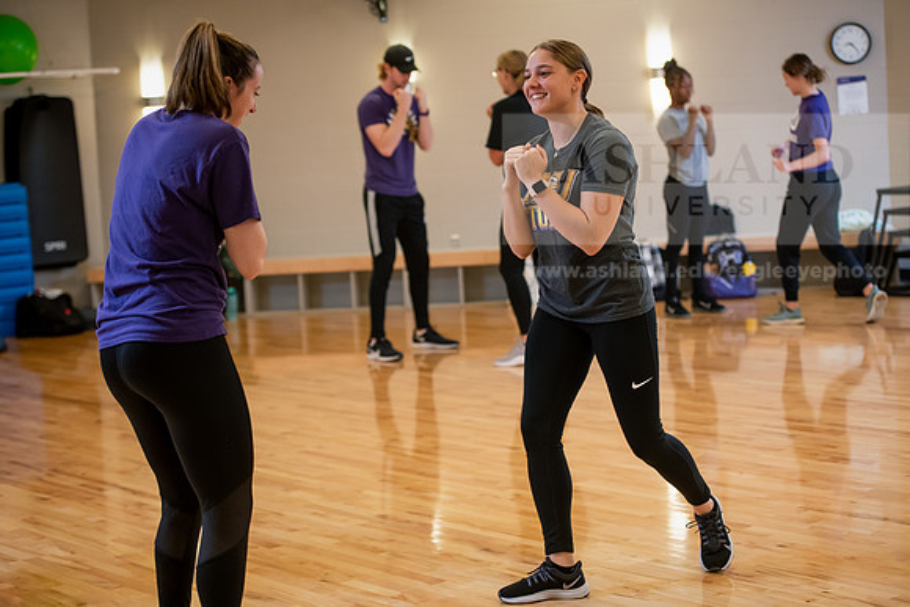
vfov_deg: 19.5
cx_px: 455
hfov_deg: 28.8
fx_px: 1770
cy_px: 304
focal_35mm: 70
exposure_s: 1/200
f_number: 3.2
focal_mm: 70
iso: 1000
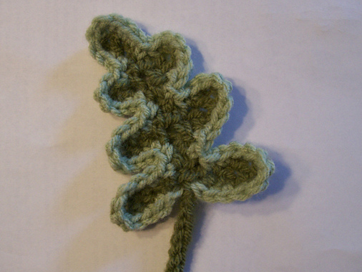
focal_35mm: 43
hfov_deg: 43.8
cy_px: 146
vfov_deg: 33.6
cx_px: 177
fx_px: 450
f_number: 2.7
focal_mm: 5.6
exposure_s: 1/32
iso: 117
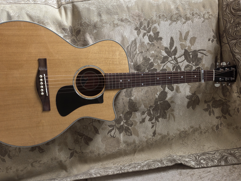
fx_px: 188
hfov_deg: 65.3
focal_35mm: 27
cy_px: 90
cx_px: 120
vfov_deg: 51.4
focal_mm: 6.98
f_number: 1.4
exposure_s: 1/33.3
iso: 320
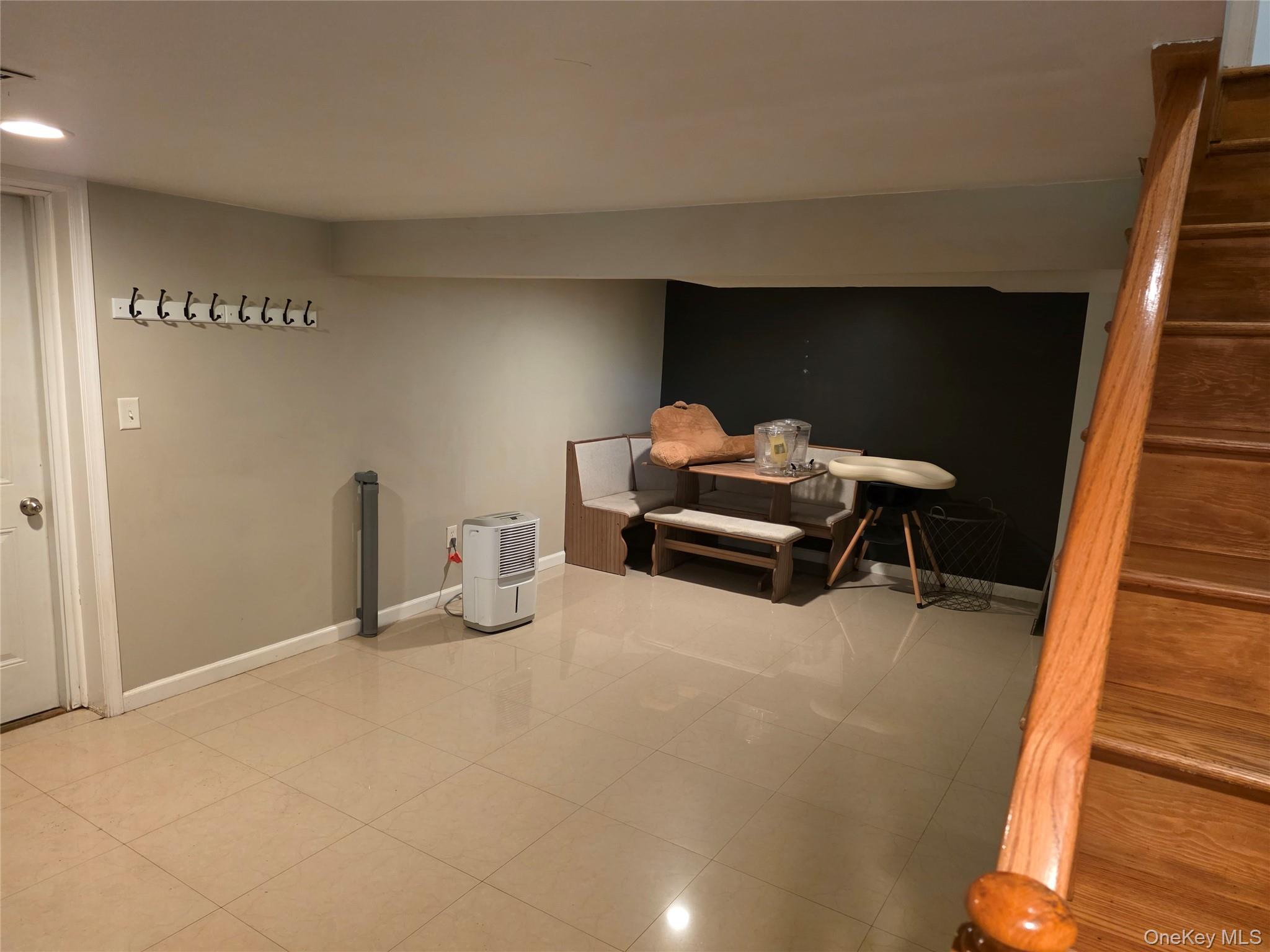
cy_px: 476
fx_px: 844
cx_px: 635
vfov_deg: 58.9
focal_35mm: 23
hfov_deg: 73.9
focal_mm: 6.3
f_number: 1.7
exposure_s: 1/120
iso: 800
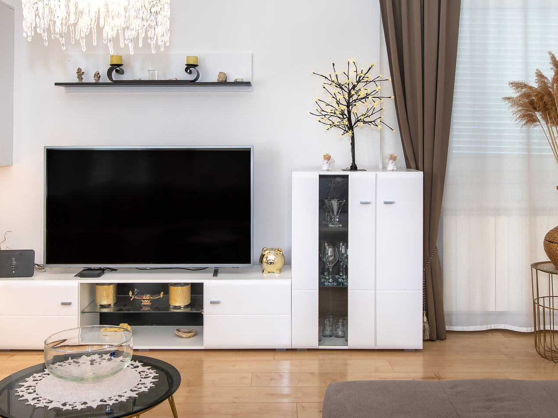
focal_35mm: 40
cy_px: 174
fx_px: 645
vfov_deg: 35.9
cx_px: 239
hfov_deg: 46.7
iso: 100
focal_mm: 19
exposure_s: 1/13
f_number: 7.1
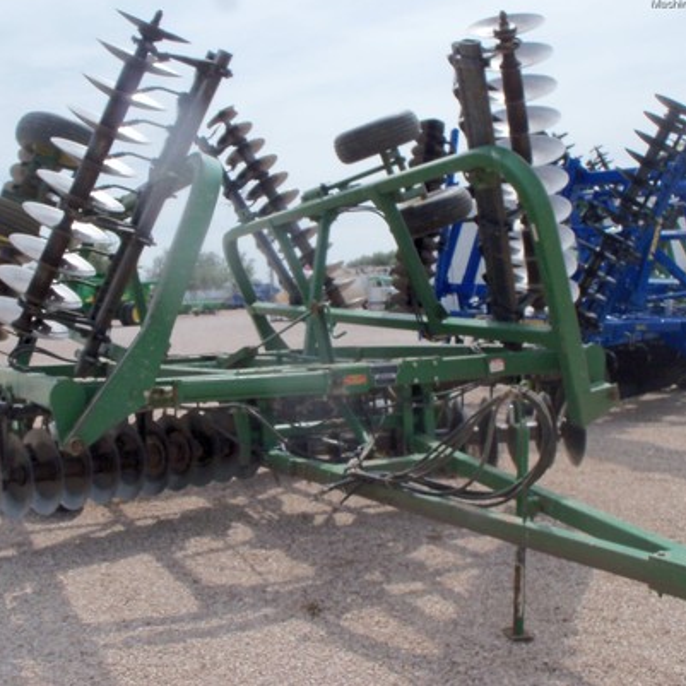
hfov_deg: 39.9
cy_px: 340
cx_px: 287
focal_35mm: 42
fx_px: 942
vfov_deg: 40.0
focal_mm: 6.3
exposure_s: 1/640
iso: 160
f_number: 5.5
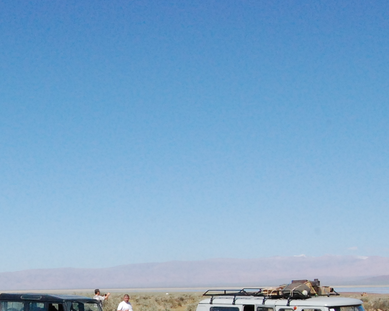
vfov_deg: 19.9
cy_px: 330
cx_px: 5
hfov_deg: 24.6
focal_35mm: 74
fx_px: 852
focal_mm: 20
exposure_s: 1/1000
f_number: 16
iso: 1600
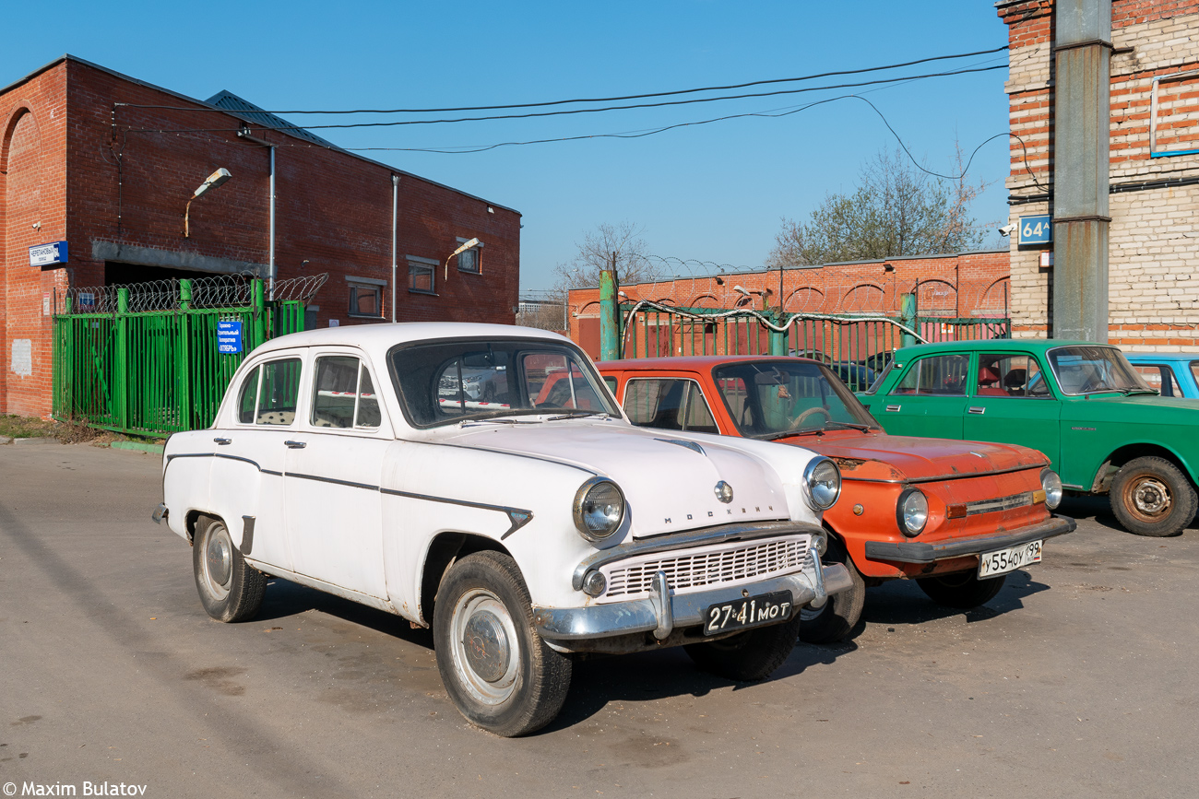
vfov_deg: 43.6
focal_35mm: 30
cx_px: 600
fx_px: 999
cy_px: 400
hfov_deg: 61.9
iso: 100
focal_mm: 20
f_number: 9
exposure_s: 1/320
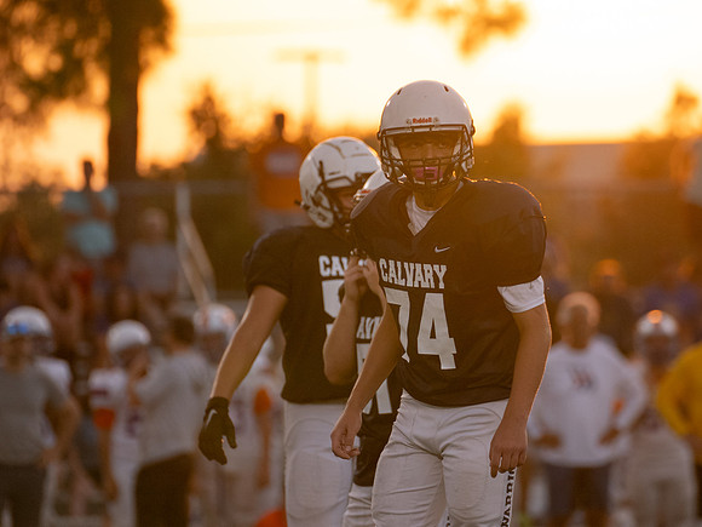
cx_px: 400
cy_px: 239
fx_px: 9474
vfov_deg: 3.2
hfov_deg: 4.2
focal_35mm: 467
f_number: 5.6
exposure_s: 1/1250
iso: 1250
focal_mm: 364
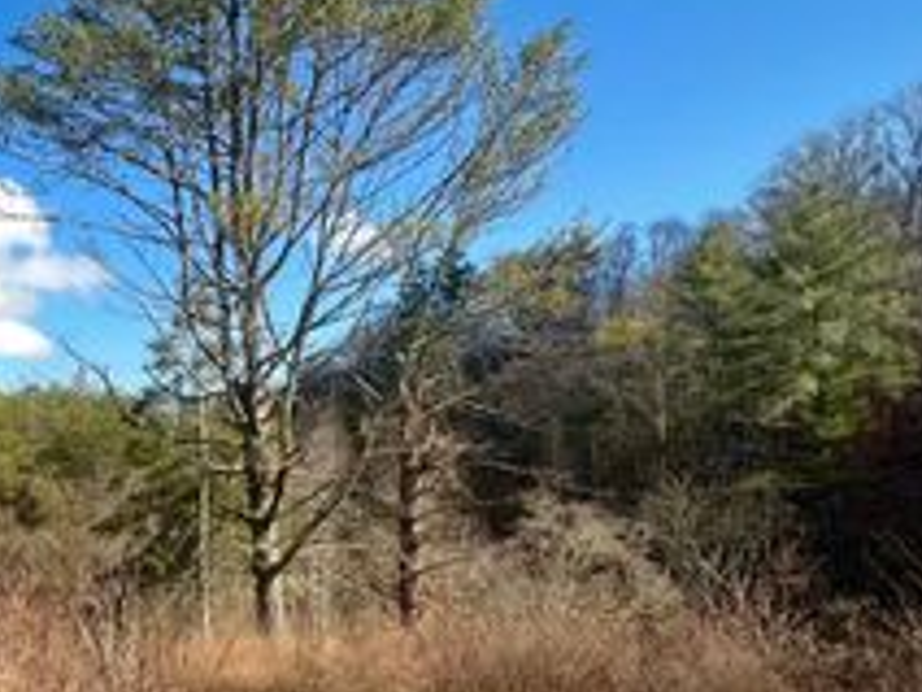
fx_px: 879
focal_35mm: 33
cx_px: 78
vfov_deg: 42.2
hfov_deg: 48.9
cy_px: 481
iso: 50
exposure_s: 1/1276
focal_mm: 2.22
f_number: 2.2
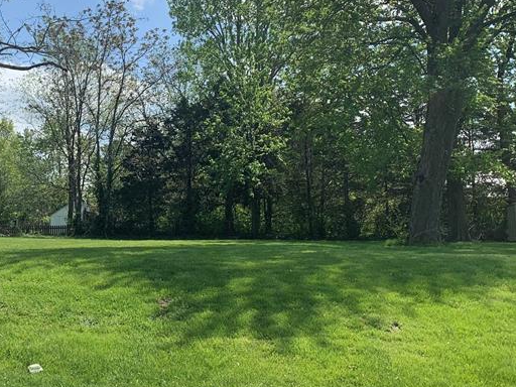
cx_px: 139
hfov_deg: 36.1
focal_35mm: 52
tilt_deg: +8.5
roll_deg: -1.0
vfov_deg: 28.0
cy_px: 156
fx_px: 775
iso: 25
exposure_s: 1/1992
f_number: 1.8
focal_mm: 4.25
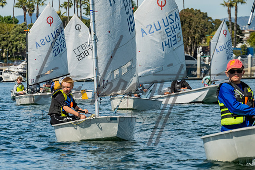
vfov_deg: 5.5
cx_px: 98
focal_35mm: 249
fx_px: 1766
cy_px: 75
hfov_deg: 8.3
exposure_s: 1/320
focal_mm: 200
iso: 250
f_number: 10
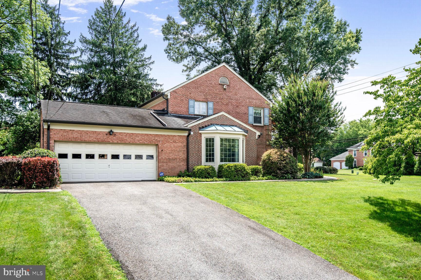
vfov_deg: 46.4
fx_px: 327
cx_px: 210
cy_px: 140
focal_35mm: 28
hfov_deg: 65.5
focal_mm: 28
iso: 400
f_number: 8
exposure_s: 1/160
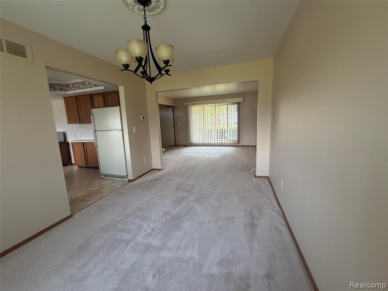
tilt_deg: -7.0
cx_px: 194
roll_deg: +2.2
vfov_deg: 85.7
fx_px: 157
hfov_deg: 102.1
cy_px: 146
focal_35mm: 14
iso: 200
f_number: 2.2
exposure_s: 1/99
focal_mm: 2.22
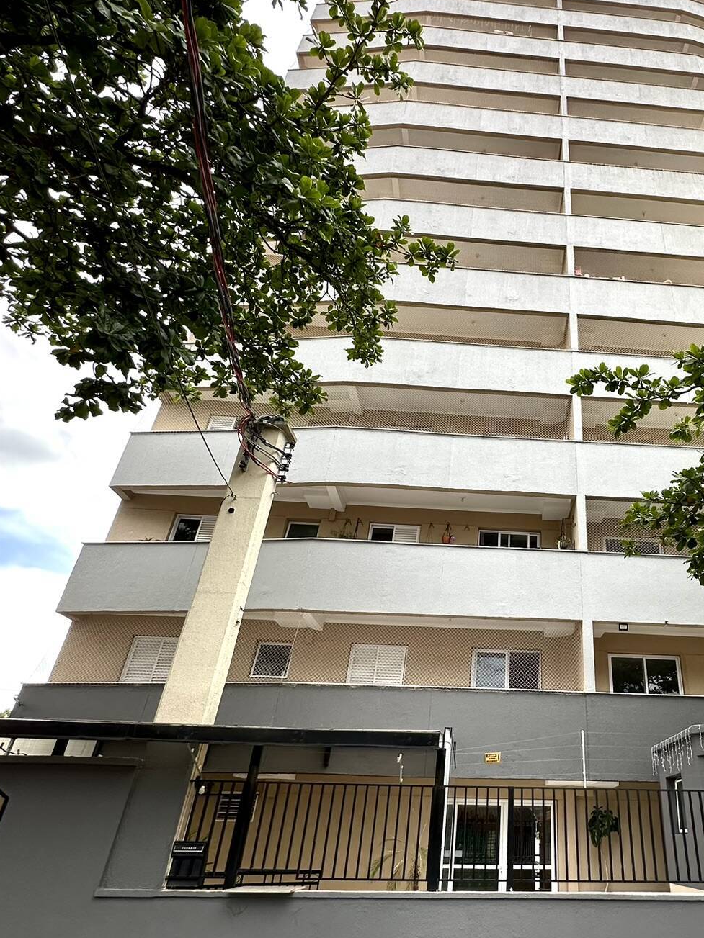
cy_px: 502
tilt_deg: +30.7
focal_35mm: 22
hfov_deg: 58.0
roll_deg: -1.6
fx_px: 597
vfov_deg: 76.3
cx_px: 525
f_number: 2.2
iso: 40
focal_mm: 2.22
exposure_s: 1/222
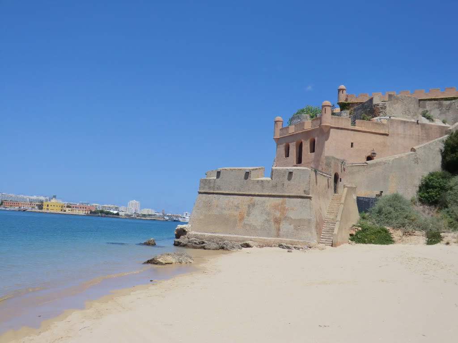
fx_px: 450
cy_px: 172
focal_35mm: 34
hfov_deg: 54.0
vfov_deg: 41.8
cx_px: 229
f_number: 8.4
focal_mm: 6.1
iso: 64
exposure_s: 1/250
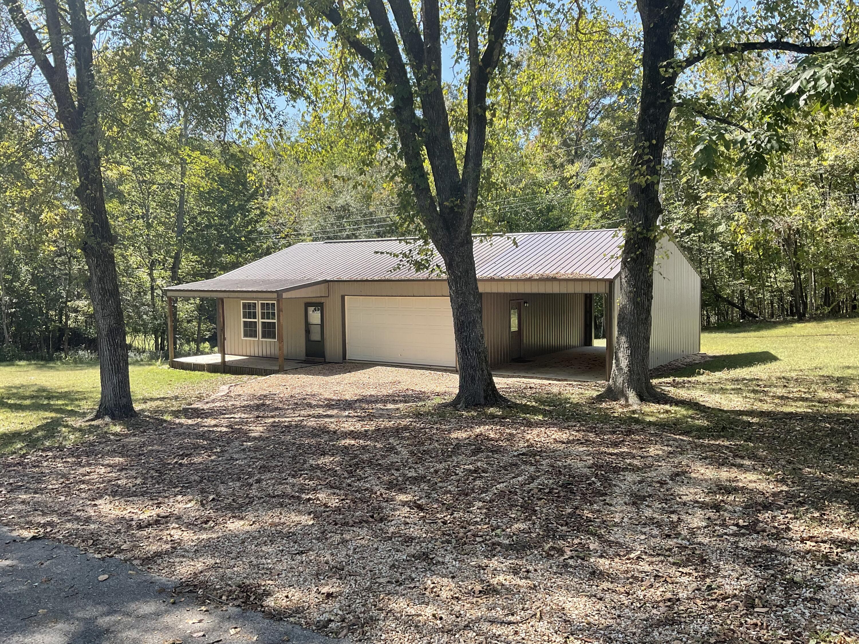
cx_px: 430
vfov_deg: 48.2
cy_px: 322
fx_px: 720
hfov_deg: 61.7
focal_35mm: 29
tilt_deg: -5.0
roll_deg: -0.1
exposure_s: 1/380
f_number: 1.8
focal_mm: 3
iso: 16
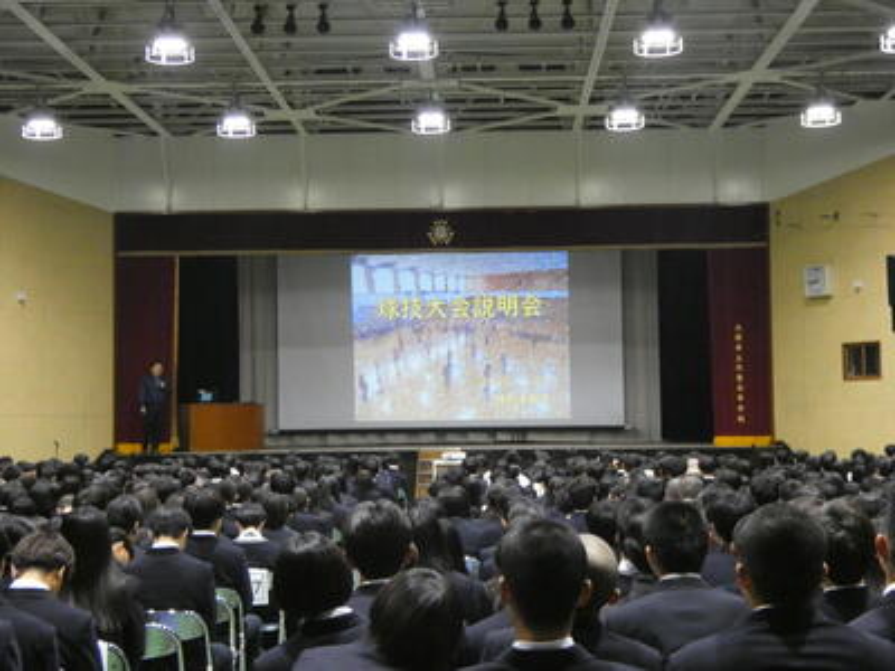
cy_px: 336
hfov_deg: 30.7
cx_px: 448
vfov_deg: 23.3
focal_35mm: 63
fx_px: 1629
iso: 1600
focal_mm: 11.3
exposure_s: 1/50
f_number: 4.2
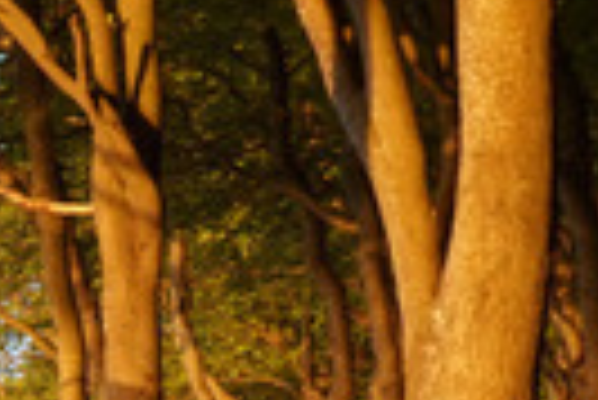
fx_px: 4606
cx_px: -1088
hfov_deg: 6.8
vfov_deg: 4.9
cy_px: 852
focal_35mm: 277
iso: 400
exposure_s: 1/100
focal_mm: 24
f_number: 10
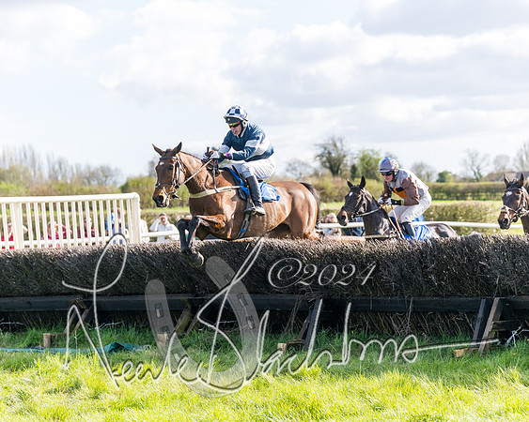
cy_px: 212
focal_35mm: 118
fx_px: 1852
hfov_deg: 16.3
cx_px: 265
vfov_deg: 13.0
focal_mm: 94
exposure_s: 1/1600
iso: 400
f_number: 4
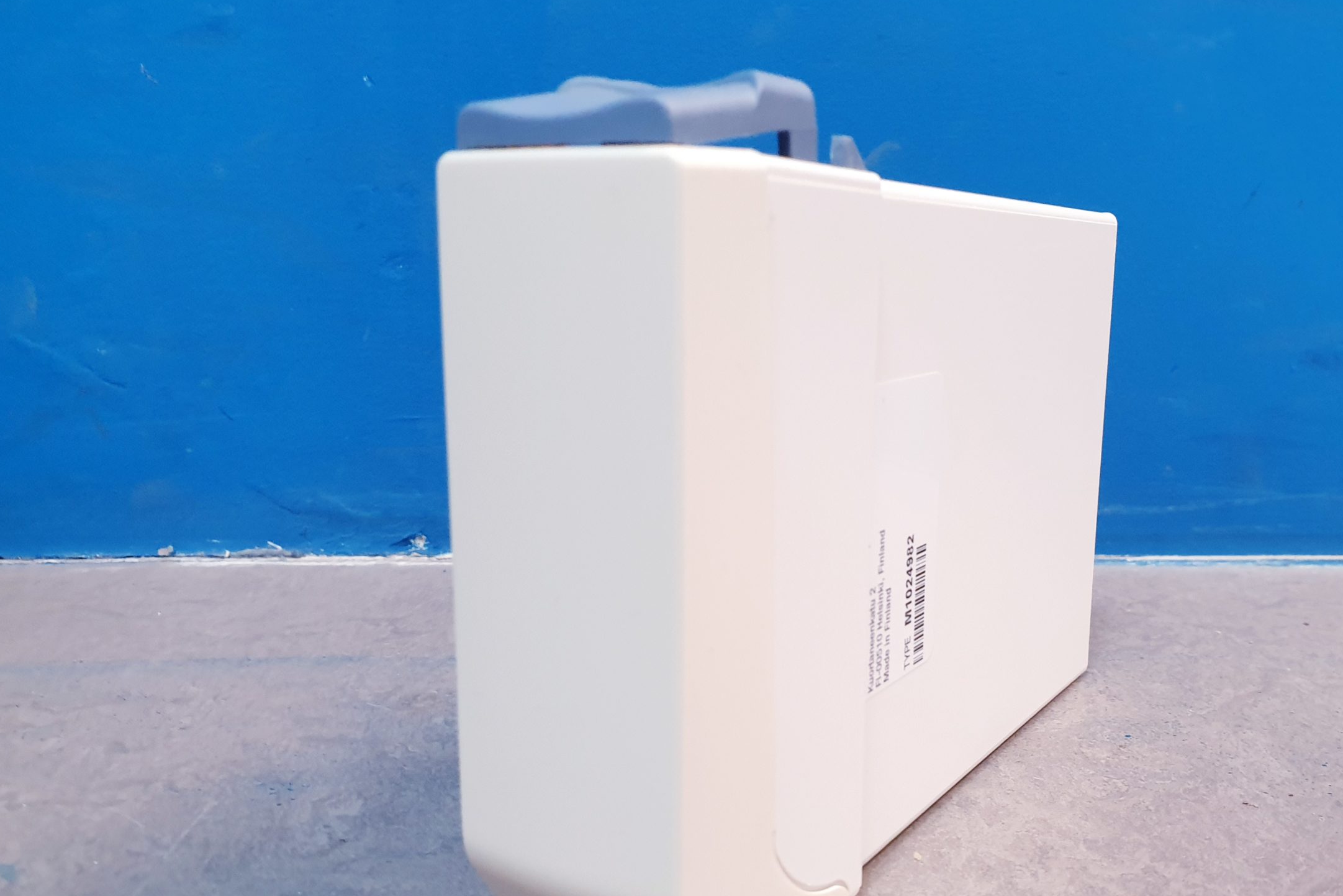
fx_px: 1194
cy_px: 549
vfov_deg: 40.9
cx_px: 780
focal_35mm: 32
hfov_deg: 58.4
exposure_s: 1/50
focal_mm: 4.3
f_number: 2.4
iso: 250
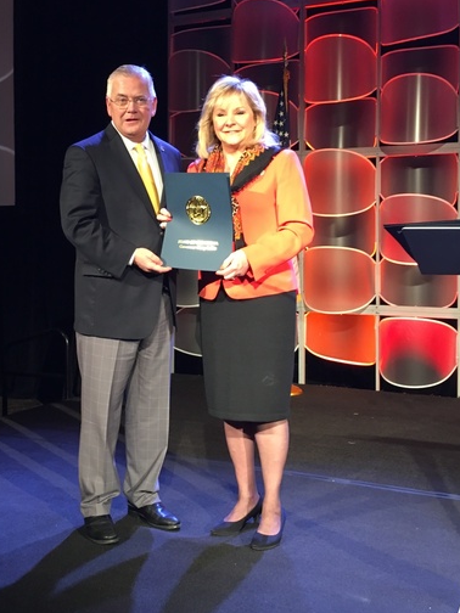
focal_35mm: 46
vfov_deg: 41.1
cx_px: 174
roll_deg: -0.9
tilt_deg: +1.0
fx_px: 815
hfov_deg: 31.4
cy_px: 248
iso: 100
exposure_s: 1/30
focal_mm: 4.15
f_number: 2.2
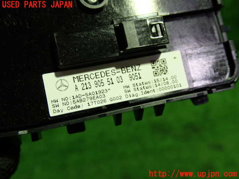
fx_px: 249
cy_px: 90
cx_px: 120
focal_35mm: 36
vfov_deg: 39.7
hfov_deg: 51.4
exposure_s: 1/50
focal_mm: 6.37
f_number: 2.5
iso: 200
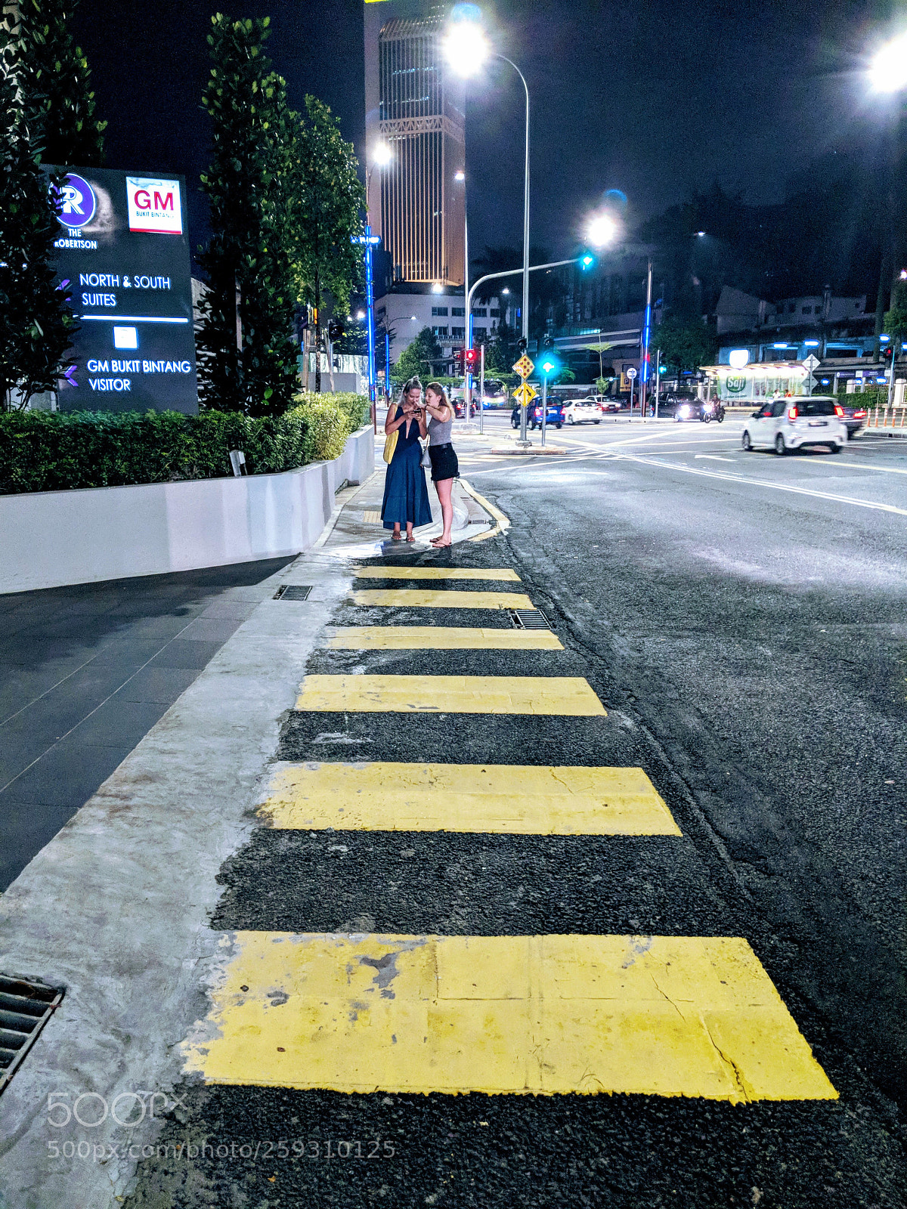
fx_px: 943
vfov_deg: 65.3
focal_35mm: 27
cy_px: 604
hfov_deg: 51.4
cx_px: 454
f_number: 1.8
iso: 472
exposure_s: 1/40
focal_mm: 4.44
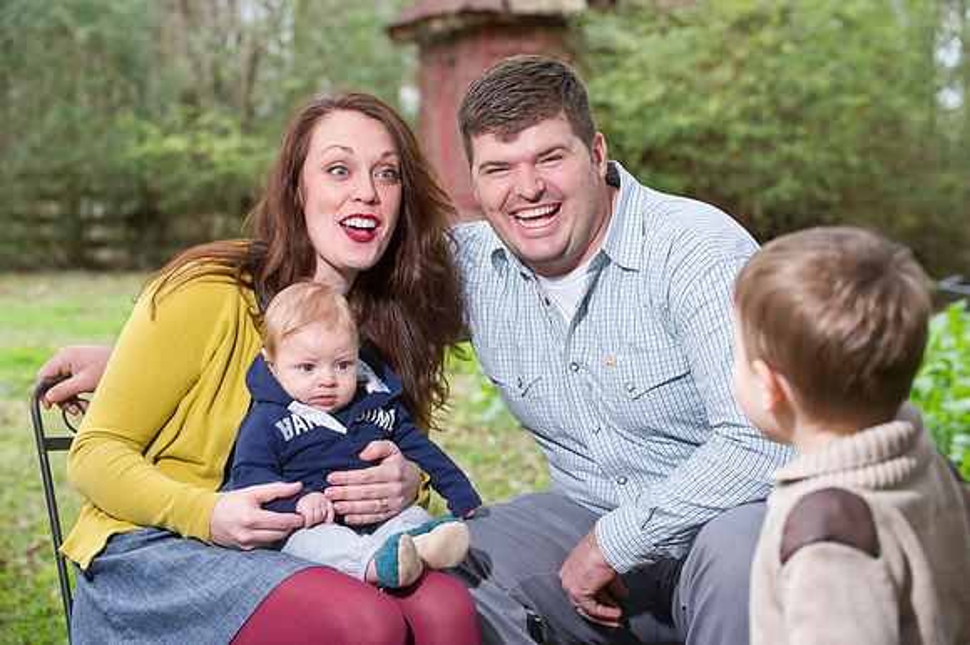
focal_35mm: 98
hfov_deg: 20.8
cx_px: 485
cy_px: 322
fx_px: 2639
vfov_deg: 13.9
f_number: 5
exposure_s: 1/125
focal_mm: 98
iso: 800
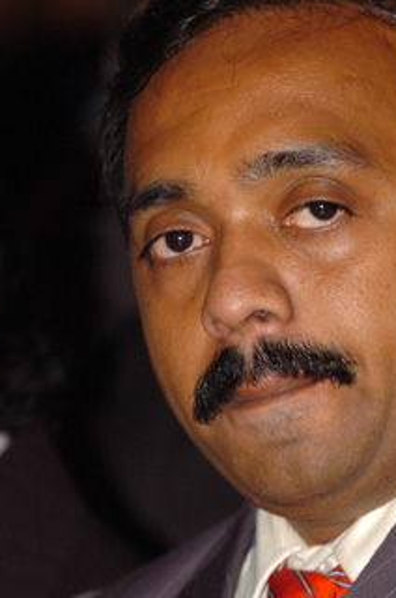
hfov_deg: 2.4
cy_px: 441
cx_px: 251
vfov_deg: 3.7
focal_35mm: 563
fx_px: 9329
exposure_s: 1/30
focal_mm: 200
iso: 400
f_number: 5.6
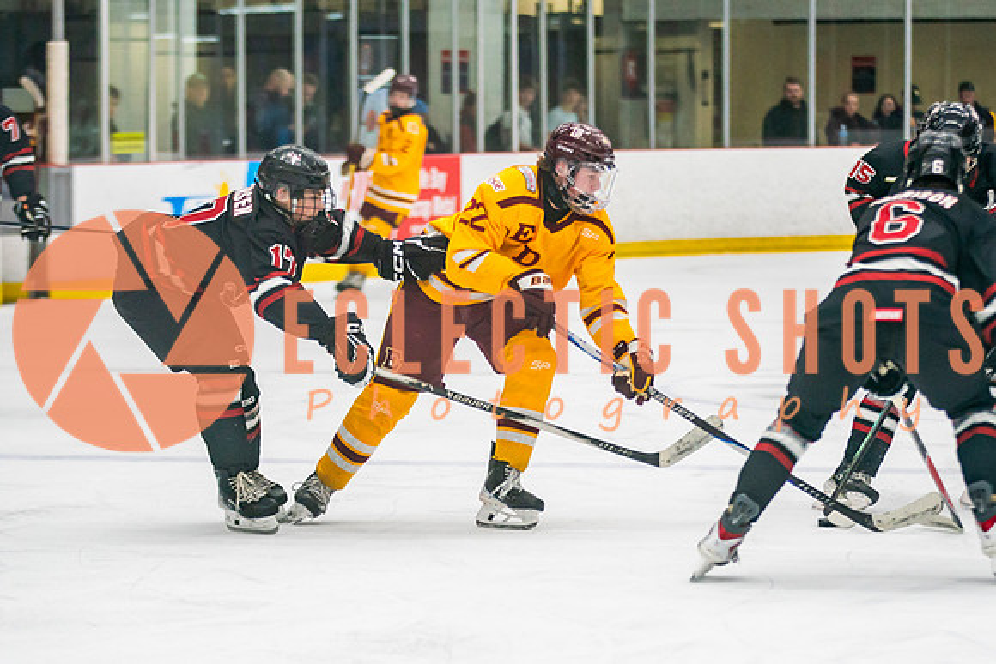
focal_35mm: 214
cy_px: 410
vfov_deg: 6.4
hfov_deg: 9.6
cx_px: 569
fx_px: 5934
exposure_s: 1/640
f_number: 2.8
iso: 800
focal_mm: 125
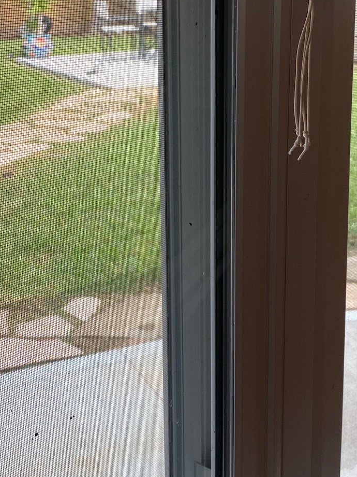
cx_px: 171
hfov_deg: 25.7
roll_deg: -0.4
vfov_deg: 33.5
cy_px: 160
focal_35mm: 57
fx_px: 784
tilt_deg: -12.2
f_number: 1.8
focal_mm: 4.25
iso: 32
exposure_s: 1/307
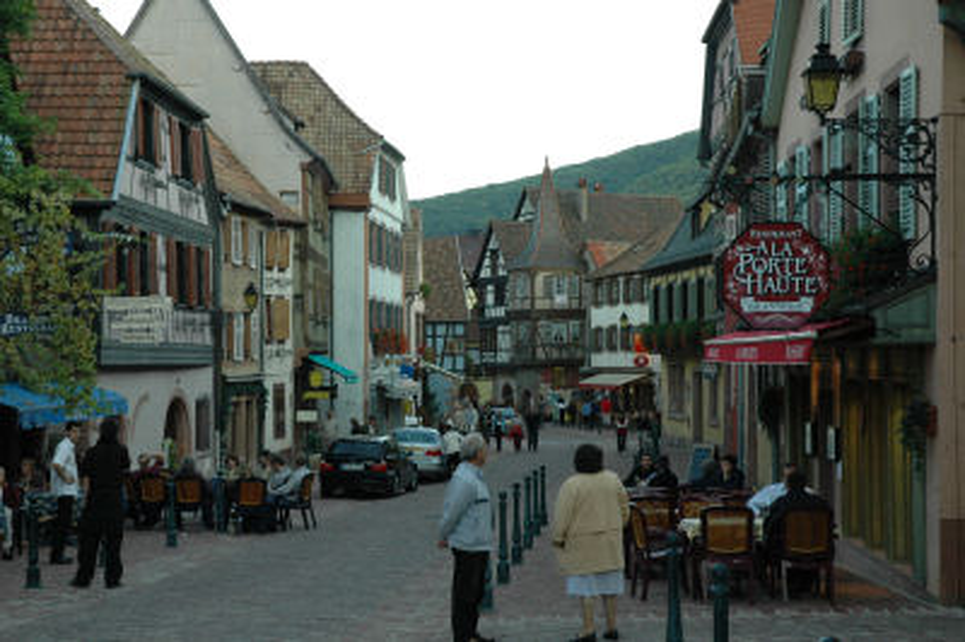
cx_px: 482
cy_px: 321
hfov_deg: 29.3
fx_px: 1848
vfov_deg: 19.7
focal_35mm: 69
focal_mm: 46
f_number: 6.3
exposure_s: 1/160
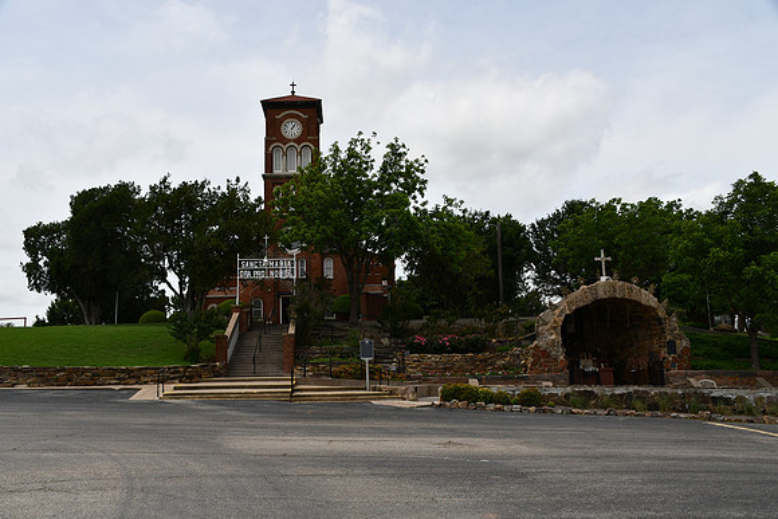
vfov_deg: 36.9
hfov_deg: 53.1
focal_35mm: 36
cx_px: 389
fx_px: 778
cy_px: 260
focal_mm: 24
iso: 100
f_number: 9
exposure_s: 1/320
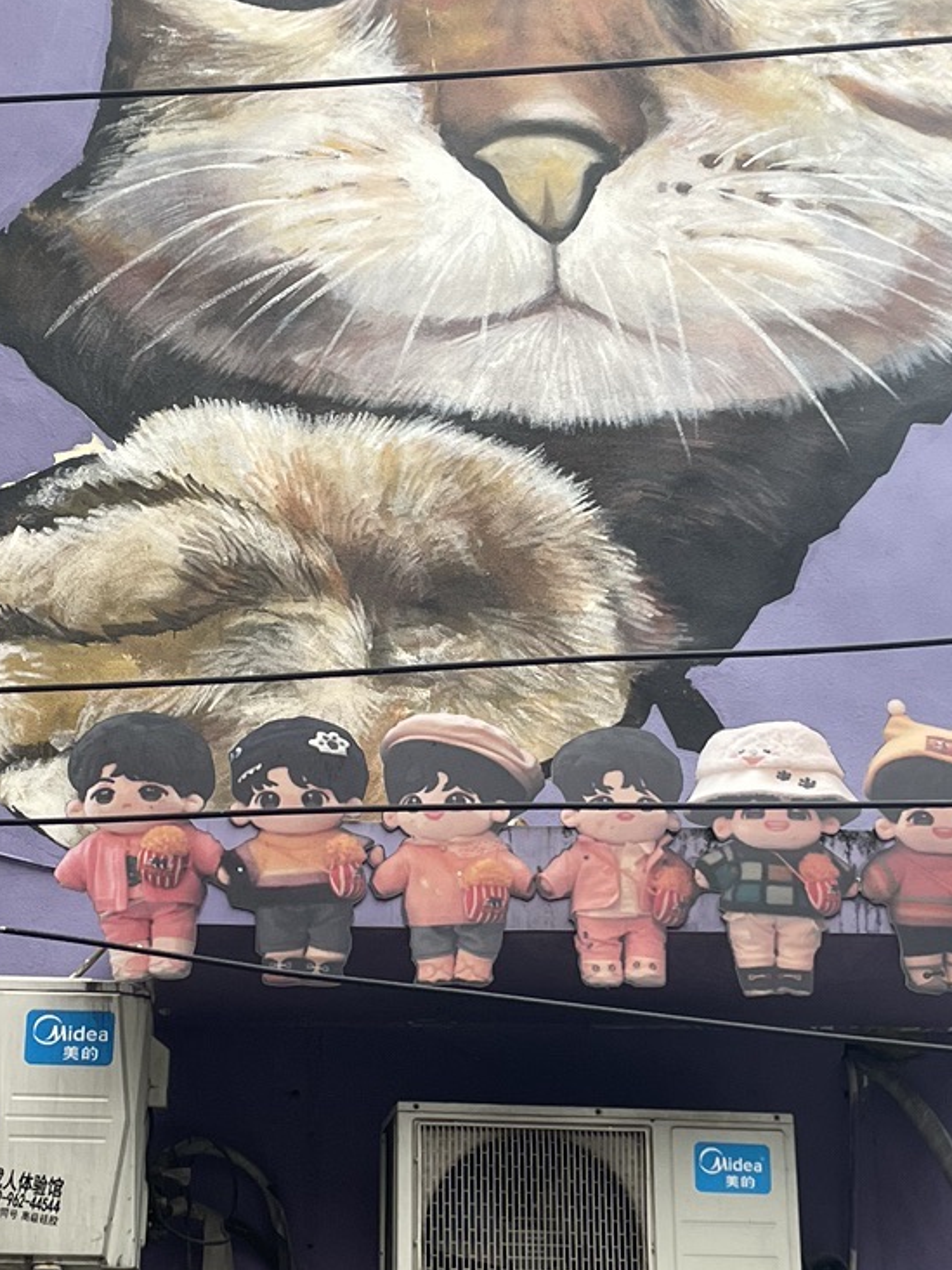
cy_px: 756
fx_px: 2603
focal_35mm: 71
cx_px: 477
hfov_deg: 20.7
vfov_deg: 27.3
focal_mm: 4.2
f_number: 1.6
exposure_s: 1/121
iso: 80
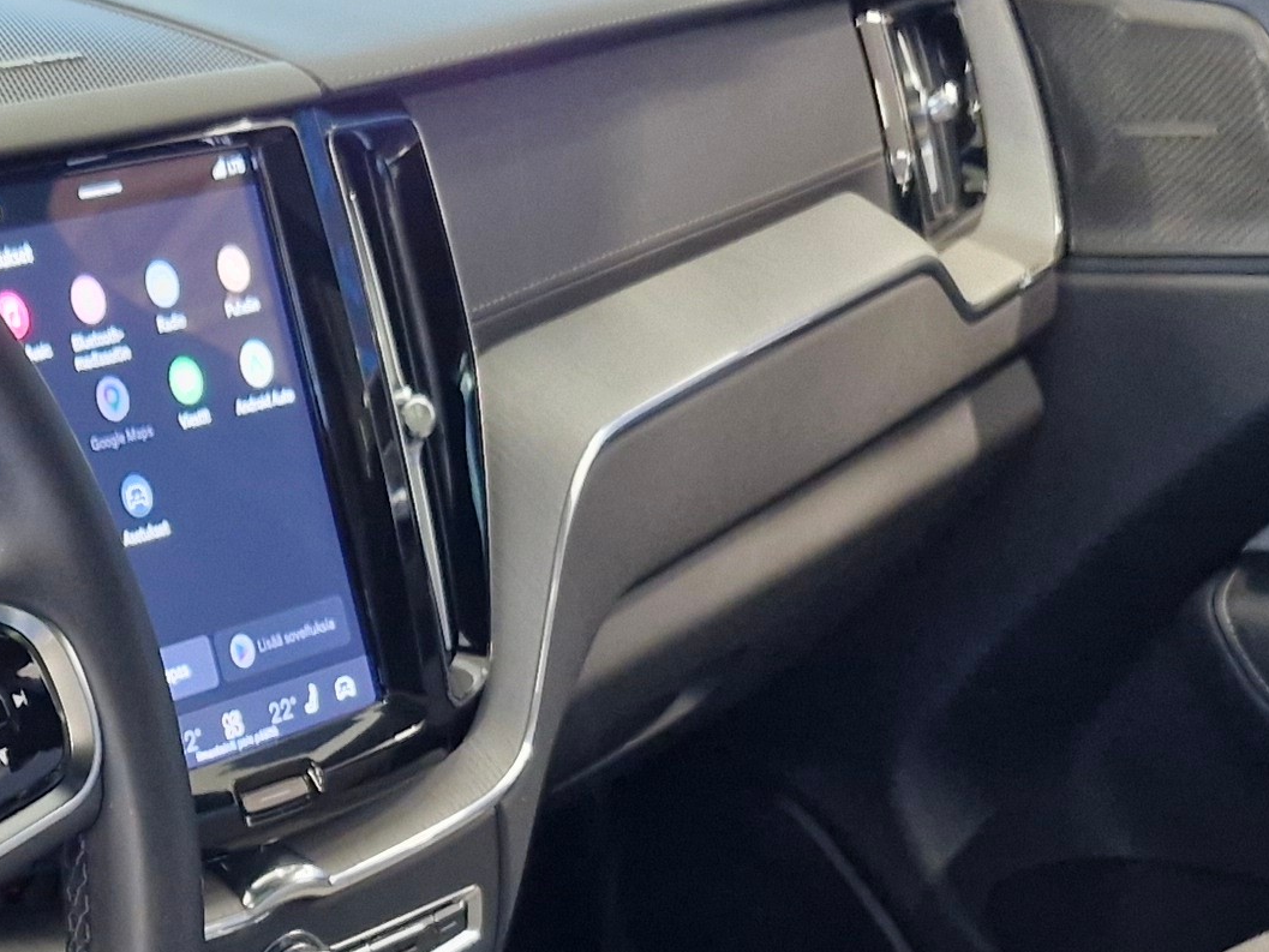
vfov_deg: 15.7
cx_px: 150
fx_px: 3190
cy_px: 1397
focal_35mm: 87
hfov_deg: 22.0
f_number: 1.8
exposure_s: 1/100
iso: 800
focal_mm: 5.54
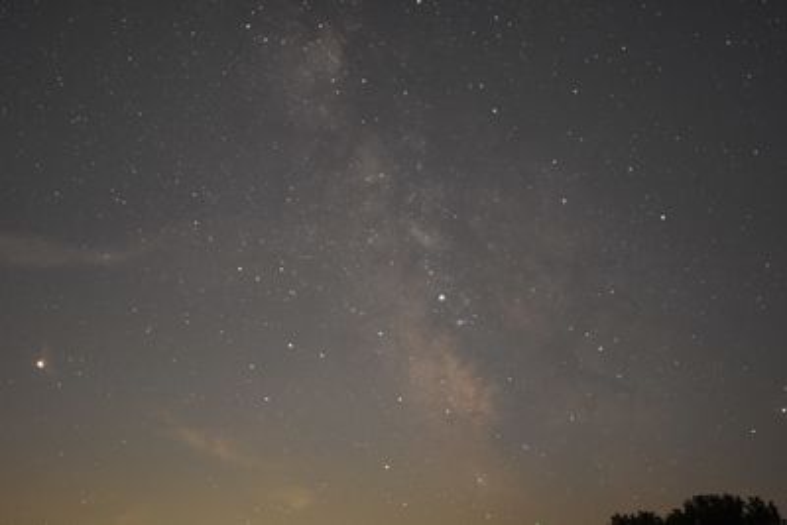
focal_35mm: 36
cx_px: 394
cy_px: 262
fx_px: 787
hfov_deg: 53.1
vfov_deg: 36.9
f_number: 1.4
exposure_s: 9.2
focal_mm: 24
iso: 1600
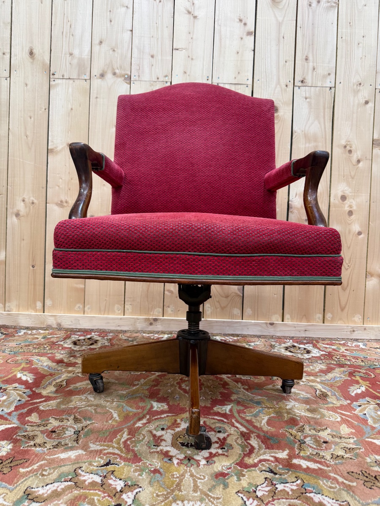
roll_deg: -1.0
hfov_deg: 56.8
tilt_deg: -0.6
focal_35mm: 24
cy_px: 253
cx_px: 190
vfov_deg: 71.6
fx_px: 351
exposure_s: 1/100
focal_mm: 6.76
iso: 200
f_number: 1.78
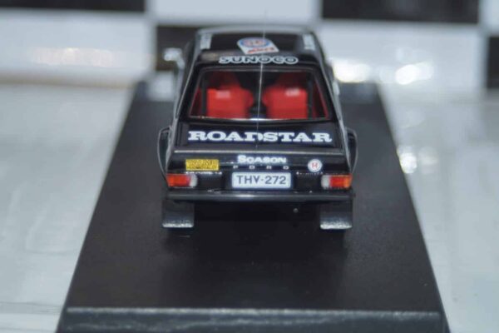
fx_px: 1663
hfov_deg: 17.1
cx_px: 250
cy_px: 166
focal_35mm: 120
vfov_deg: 11.4
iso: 250
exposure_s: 1/100
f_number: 5.6
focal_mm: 80
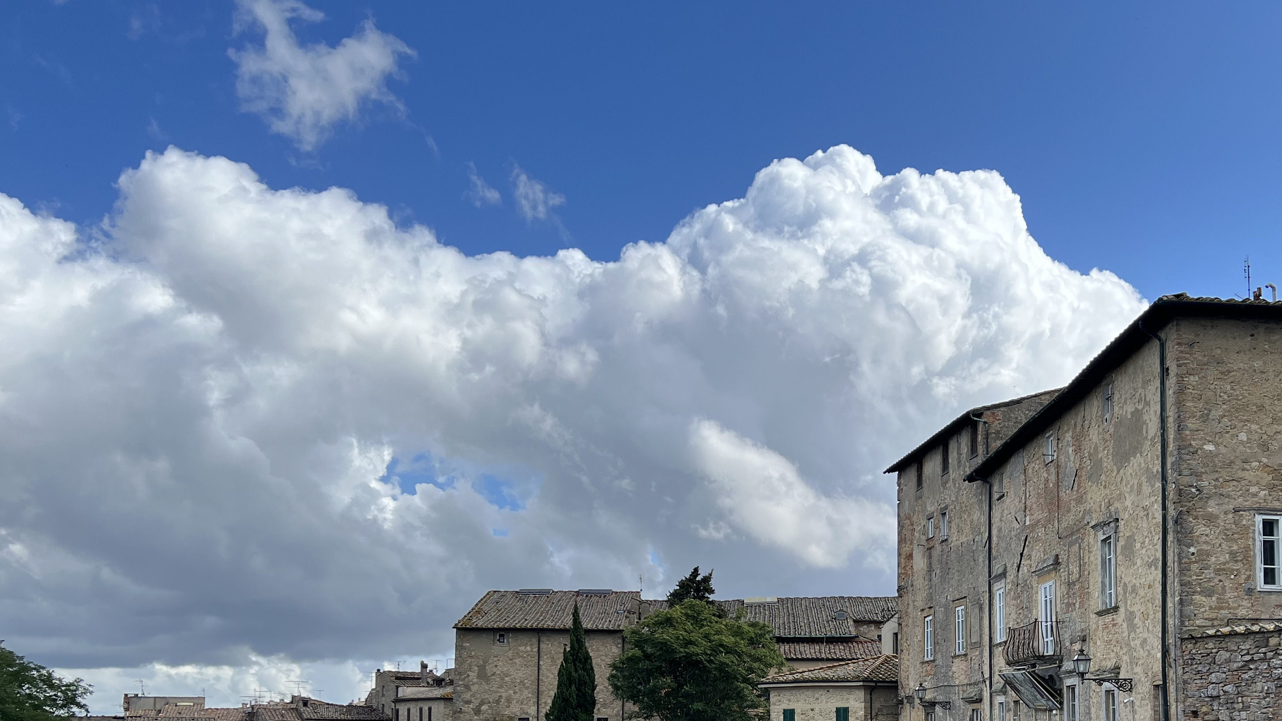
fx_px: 1326
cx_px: 791
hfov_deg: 51.1
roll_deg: +0.1
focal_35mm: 39
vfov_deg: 29.2
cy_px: 648
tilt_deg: +4.4
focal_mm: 5.7
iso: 50
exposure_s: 1/5319
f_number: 1.5
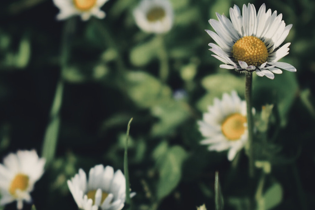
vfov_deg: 10.4
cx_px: 107
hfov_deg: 15.5
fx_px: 1153
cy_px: 86
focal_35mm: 132
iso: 100
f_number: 5.6
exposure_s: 1/320
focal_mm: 55
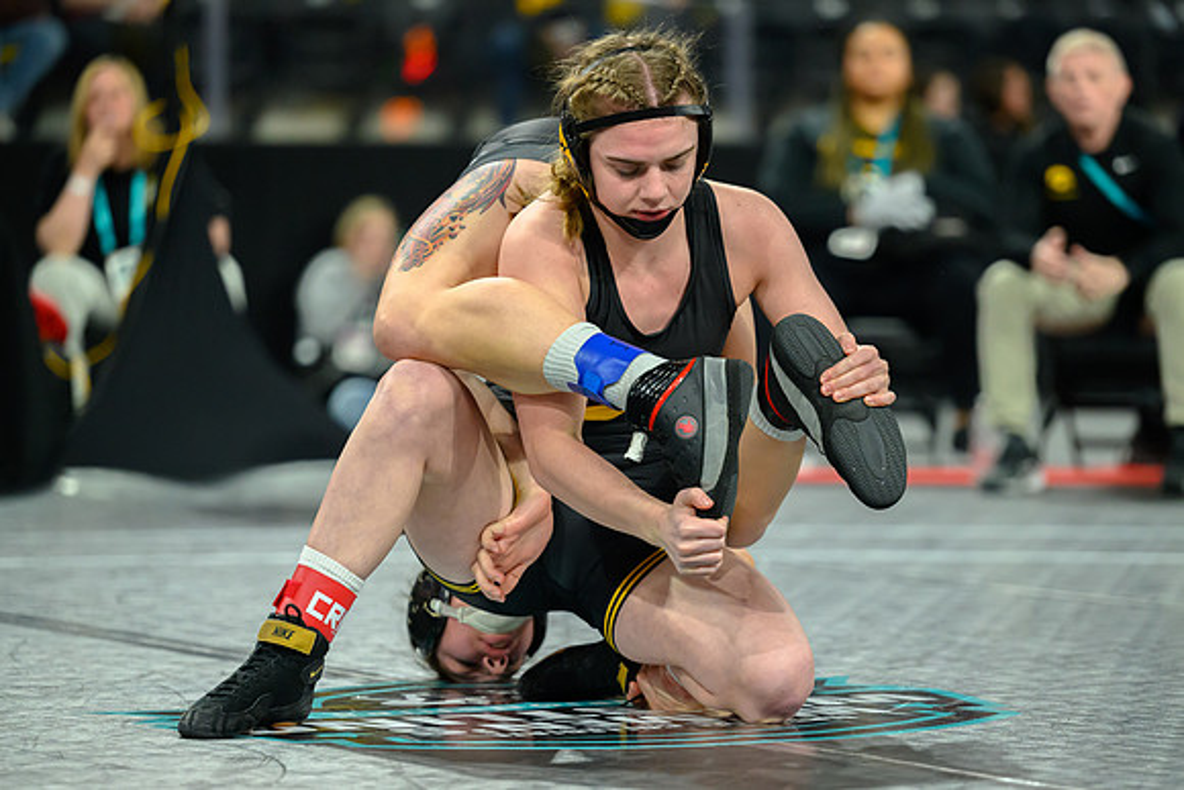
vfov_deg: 8.1
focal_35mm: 170
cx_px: 606
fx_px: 5588
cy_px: 427
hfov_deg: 12.1
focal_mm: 150
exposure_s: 1/800
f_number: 2.8
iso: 2800
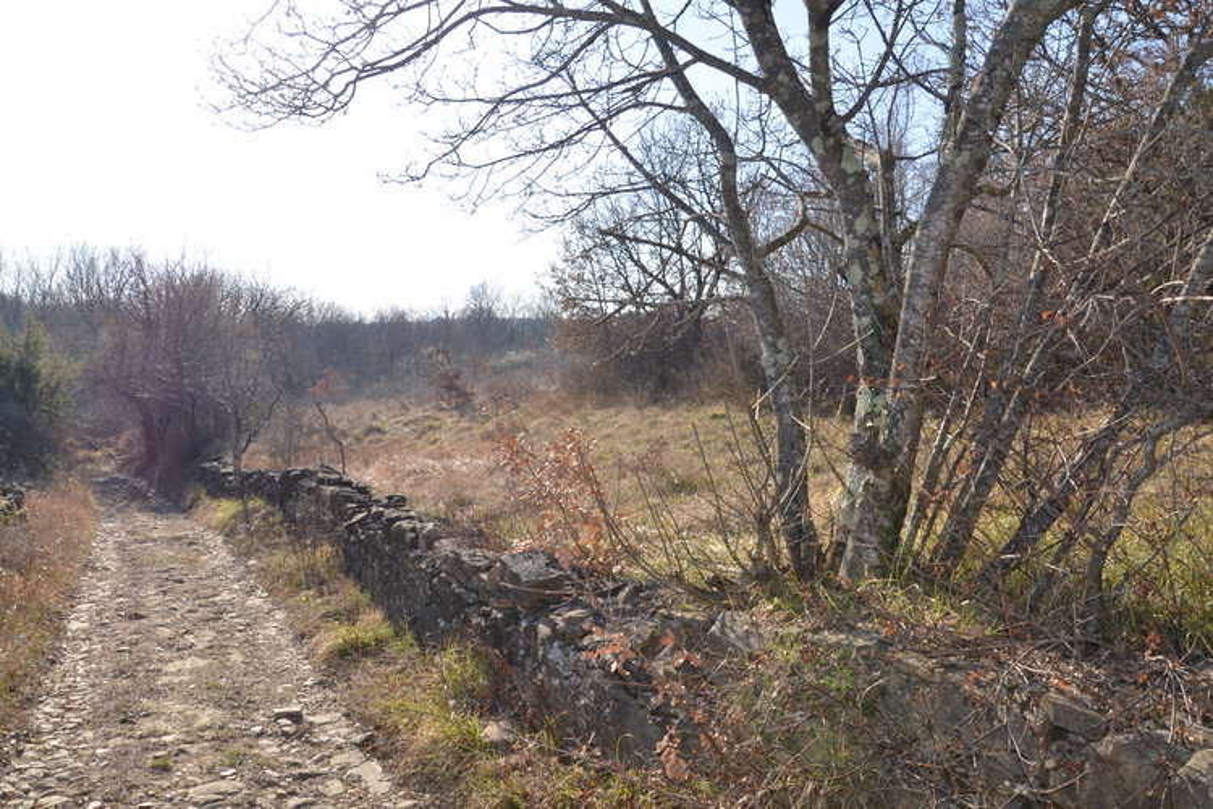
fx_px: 910
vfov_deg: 47.9
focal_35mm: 27
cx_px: 606
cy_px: 404
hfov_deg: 67.4
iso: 100
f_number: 9
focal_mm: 18
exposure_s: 1/200
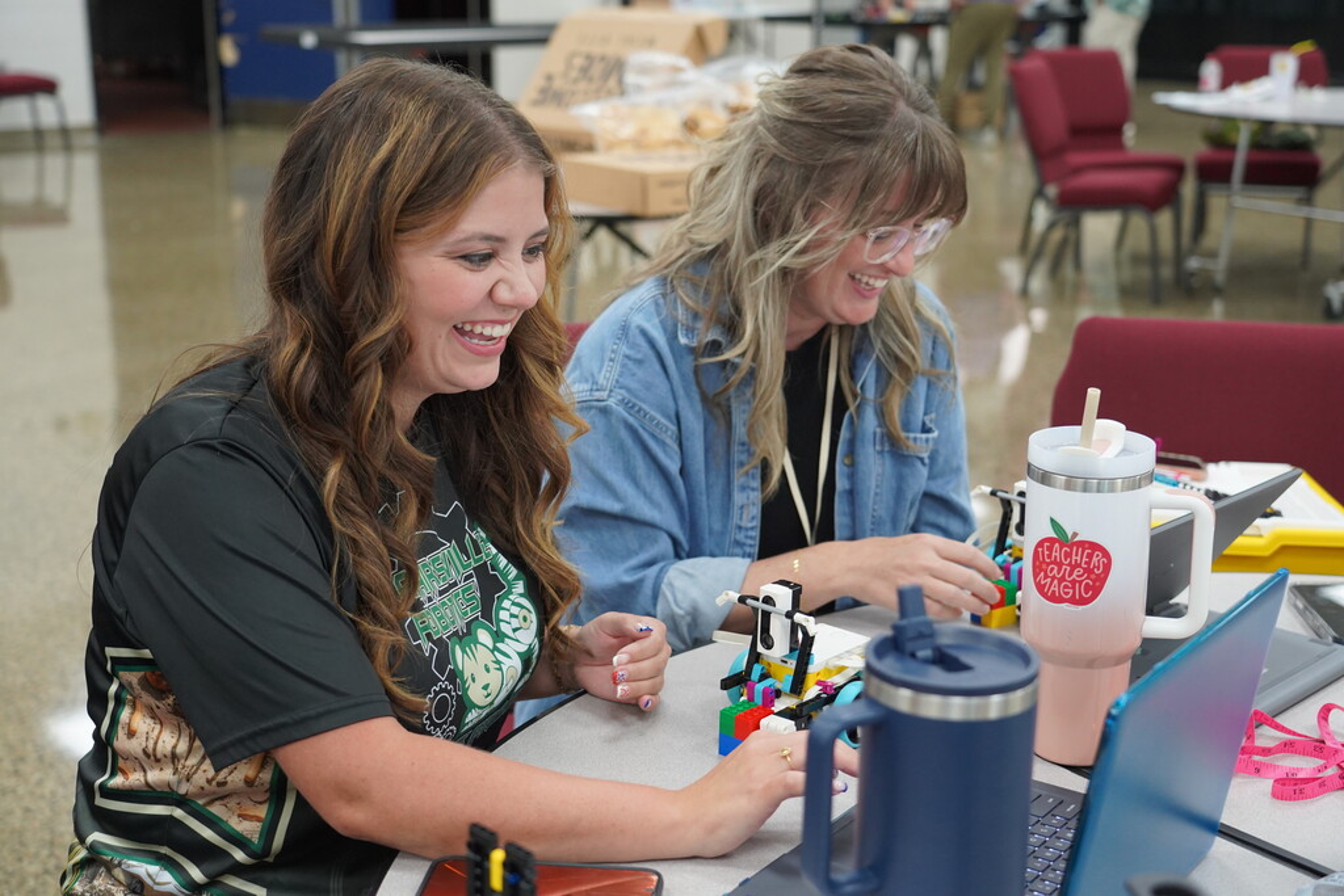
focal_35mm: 49
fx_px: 1829
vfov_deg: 27.5
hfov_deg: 40.3
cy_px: 448
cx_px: 672
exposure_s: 1/160
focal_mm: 49
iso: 2000
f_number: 4
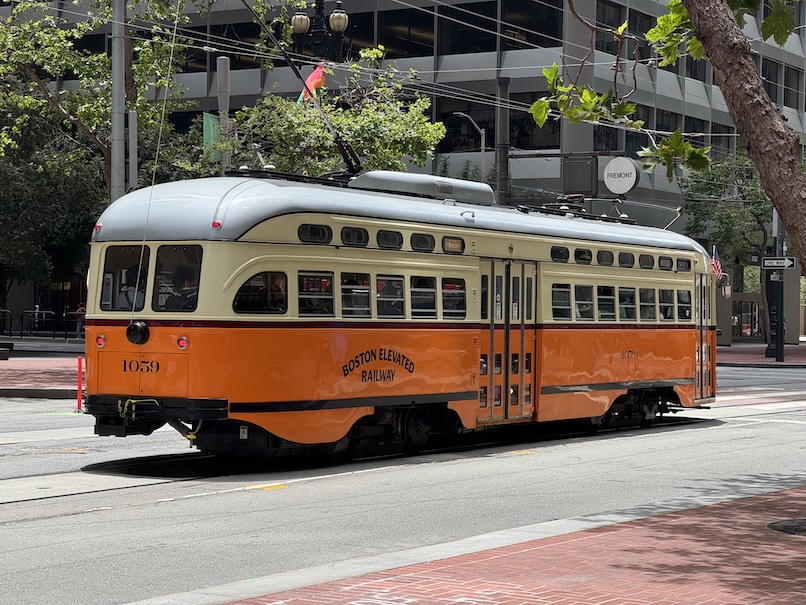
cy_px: 302
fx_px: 1793
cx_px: 403
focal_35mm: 77
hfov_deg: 25.3
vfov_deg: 19.1
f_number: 2.8
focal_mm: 9
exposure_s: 1/408
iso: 25
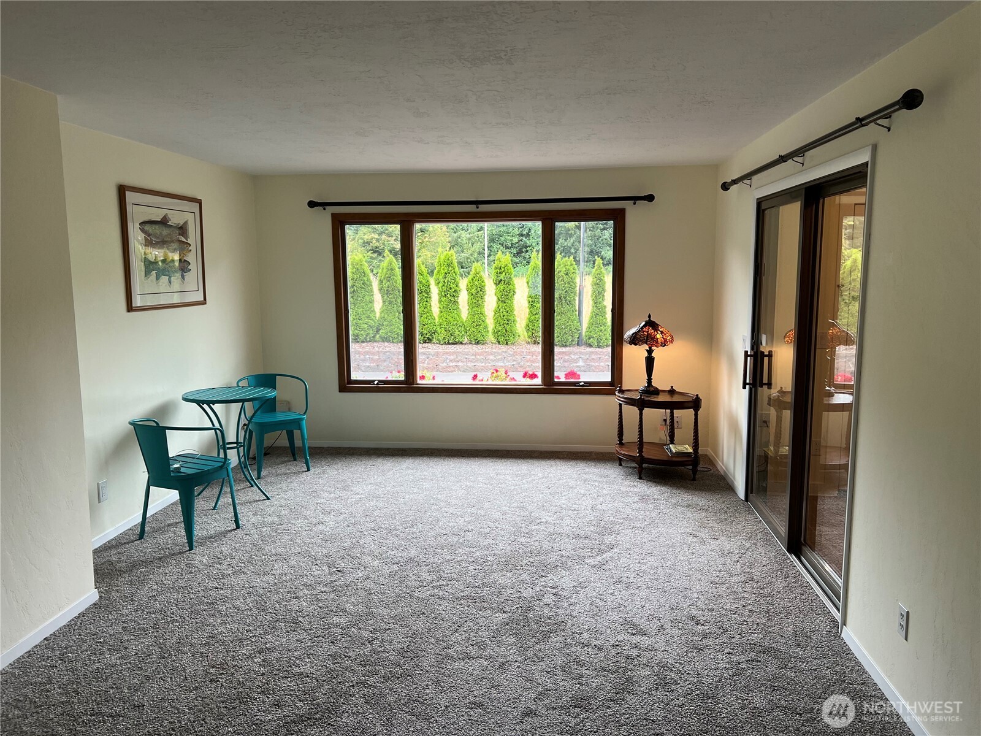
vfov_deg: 53.1
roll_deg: +0.7
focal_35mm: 26
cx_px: 490
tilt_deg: -8.6
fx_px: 737
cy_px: 368
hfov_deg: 67.3
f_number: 1.5
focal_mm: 5.7
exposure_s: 1/60
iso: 80
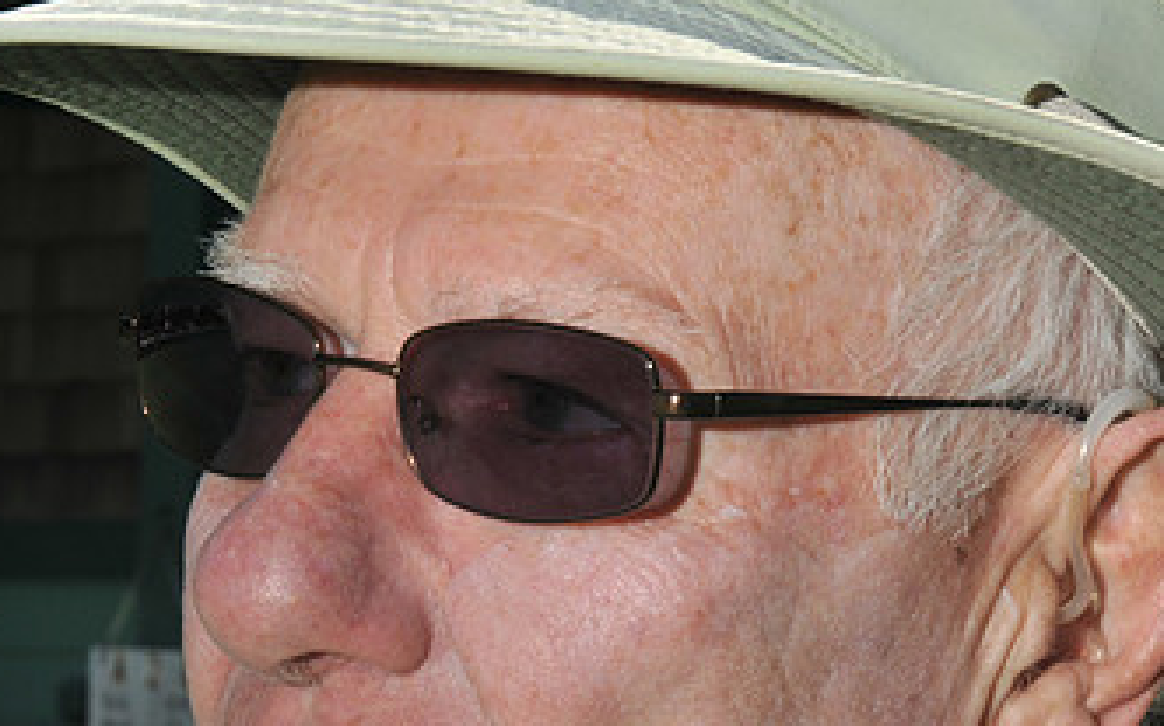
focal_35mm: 219
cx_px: 375
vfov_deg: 6.0
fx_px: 6943
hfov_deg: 9.6
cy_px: 616
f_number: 22
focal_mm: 82
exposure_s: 1/125
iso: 200
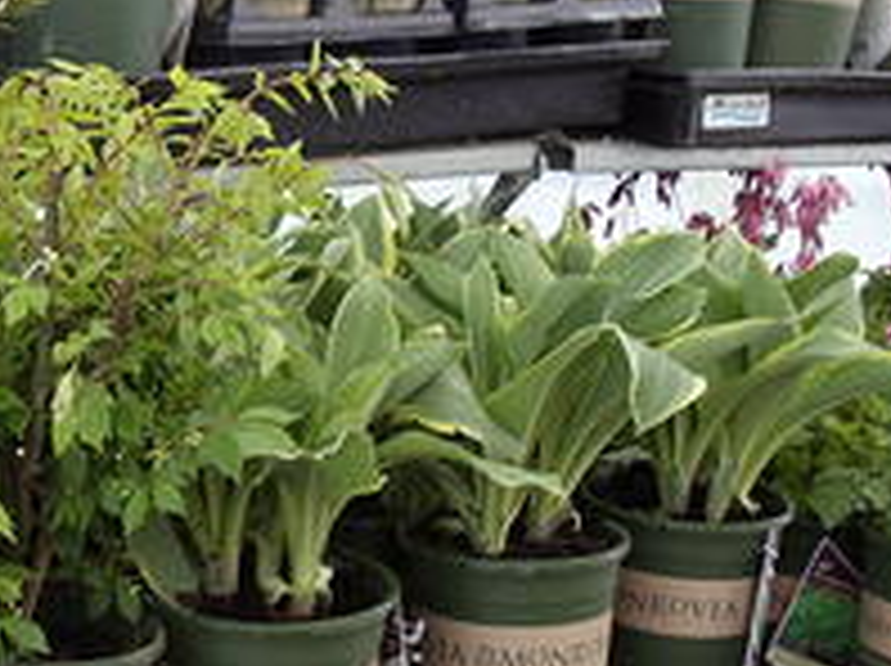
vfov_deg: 14.2
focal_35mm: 104
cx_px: 65
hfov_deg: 18.6
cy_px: 238
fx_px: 2674
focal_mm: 6
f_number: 3.5
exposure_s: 1/80
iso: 100
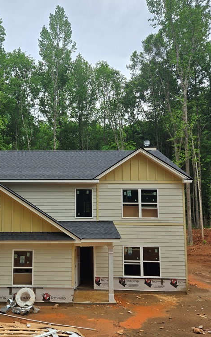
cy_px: 195
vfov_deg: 57.9
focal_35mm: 33
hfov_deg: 37.6
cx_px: 58
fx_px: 304
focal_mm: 5.4
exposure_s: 1/641
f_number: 1.8
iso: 25
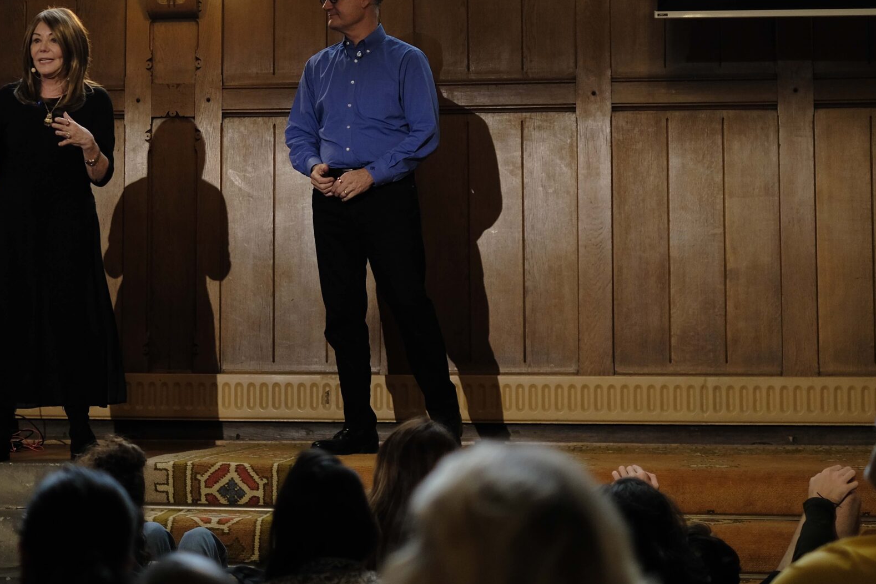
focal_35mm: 86
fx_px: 2093
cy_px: 141
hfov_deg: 23.5
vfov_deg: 15.8
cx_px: 297
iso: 640
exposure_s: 1/100
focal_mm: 35
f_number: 1.4
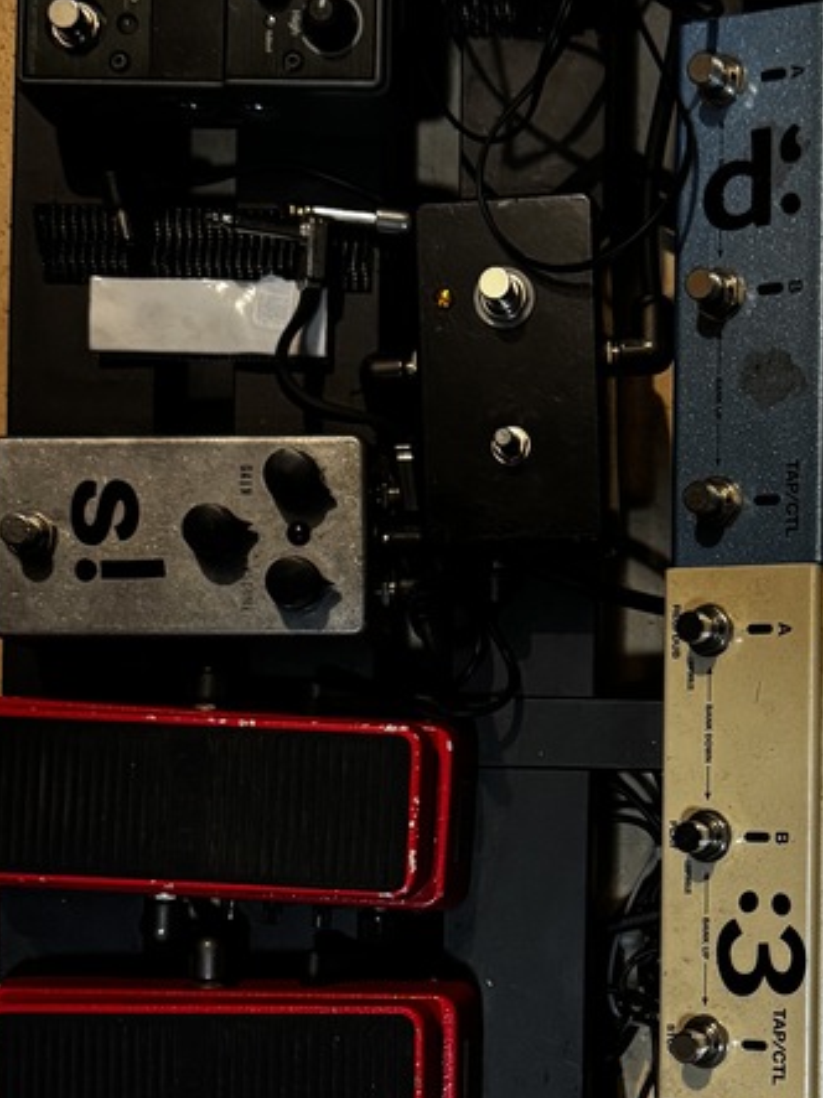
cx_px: 702
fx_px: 2062
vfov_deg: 29.4
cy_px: 801
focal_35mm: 65
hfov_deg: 22.2
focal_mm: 6.76
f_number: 1.78
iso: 640
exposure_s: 1/60
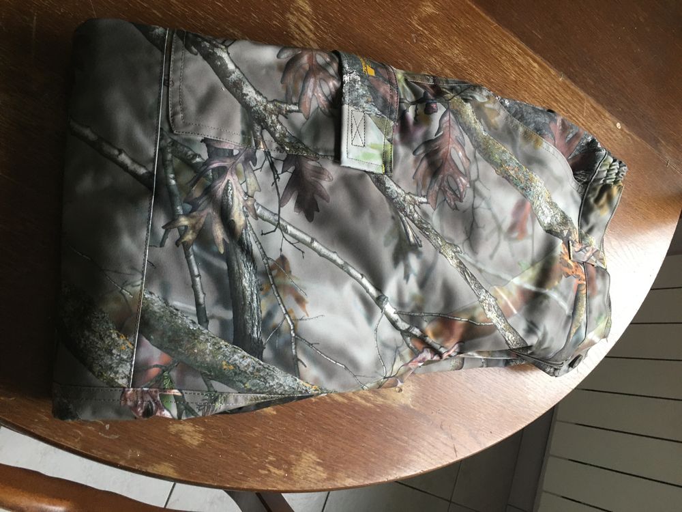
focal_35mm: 29
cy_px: 256
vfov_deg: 48.2
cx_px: 341
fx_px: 571
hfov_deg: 61.7
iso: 64
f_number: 2.2
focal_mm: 4.15
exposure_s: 1/17
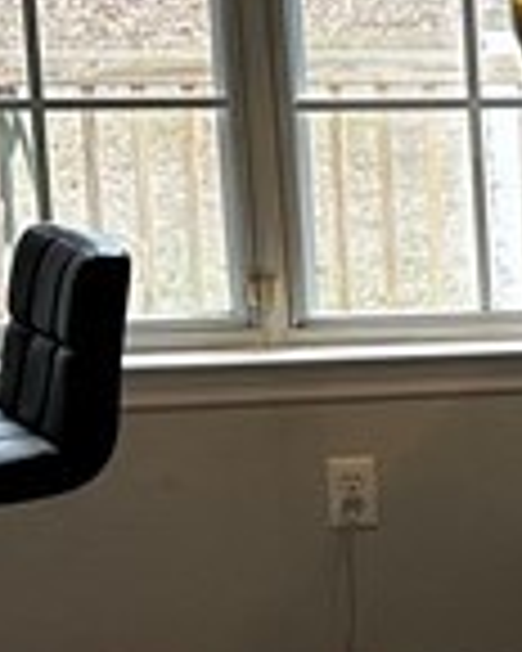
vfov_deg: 11.6
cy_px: 427
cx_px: 1899
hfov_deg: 7.4
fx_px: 3206
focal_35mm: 166
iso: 200
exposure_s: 1/120
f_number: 1.78
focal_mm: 6.86
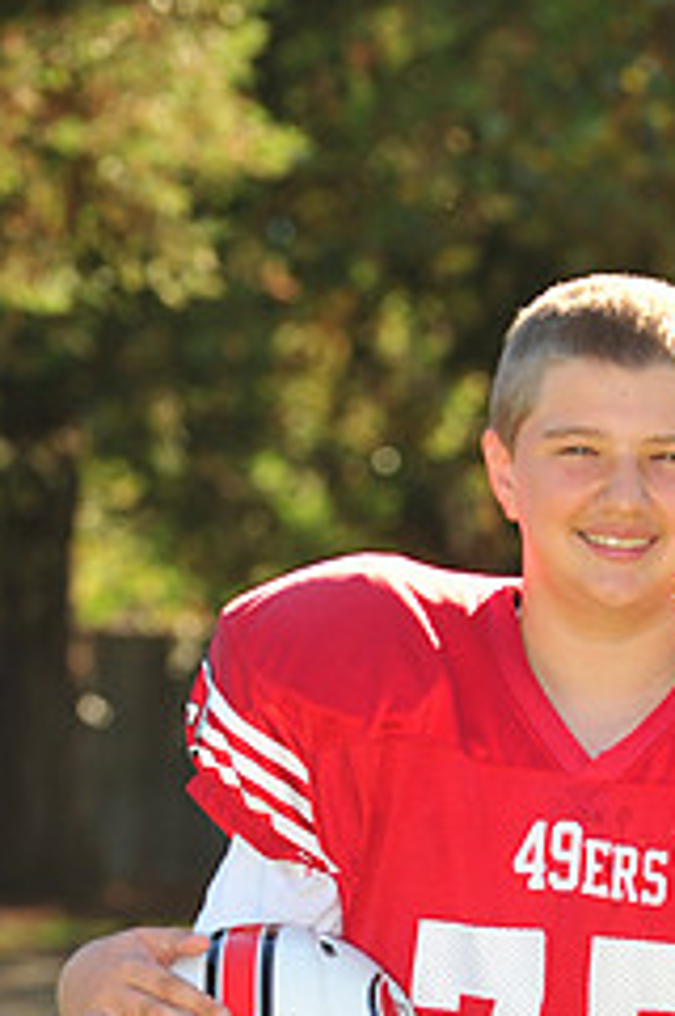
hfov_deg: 4.7
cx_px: 502
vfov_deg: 7.1
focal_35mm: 289
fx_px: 8151
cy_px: 1147
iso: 200
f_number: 4.5
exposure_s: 1/320
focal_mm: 120
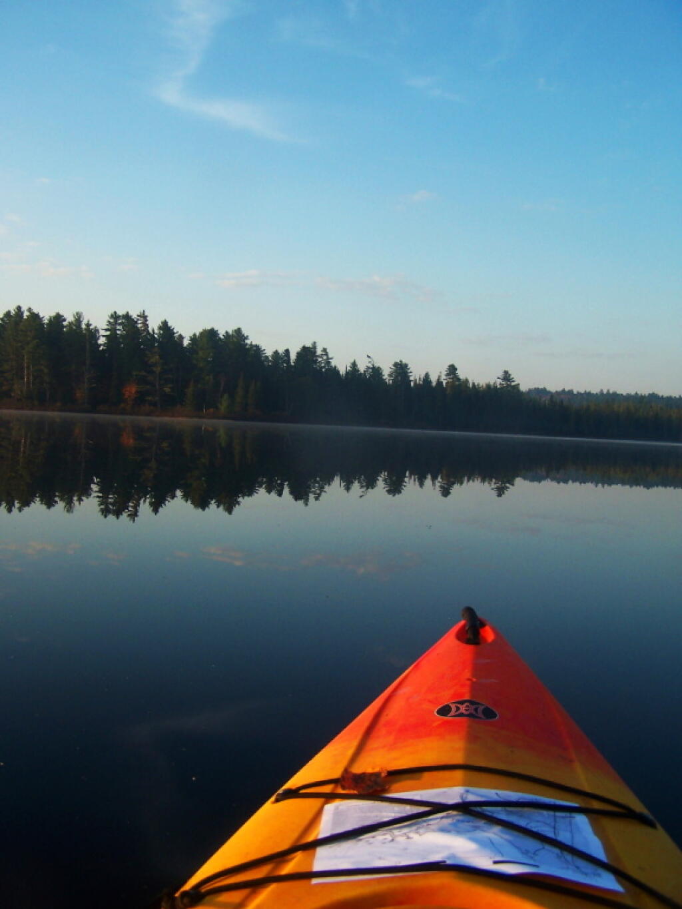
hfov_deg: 37.7
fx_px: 998
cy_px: 454
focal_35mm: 38
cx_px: 341
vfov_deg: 49.0
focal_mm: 6.3
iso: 80
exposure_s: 1/640
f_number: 2.8
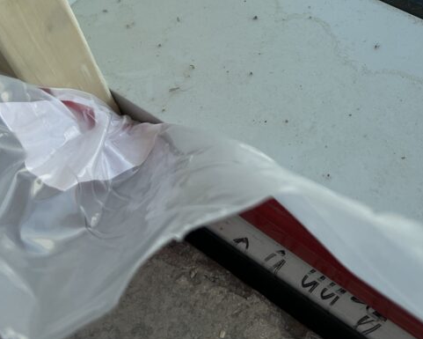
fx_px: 676
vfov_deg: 27.2
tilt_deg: -47.9
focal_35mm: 54
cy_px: 41
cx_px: 317
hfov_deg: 34.0
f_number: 1.5
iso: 50
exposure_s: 1/780
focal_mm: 5.7
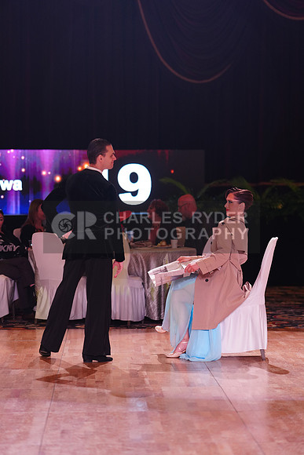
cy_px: 228
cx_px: 152
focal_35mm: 114
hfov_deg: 12.0
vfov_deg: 17.9
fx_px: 1443
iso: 800
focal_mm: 114
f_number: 2.8
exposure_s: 1/250
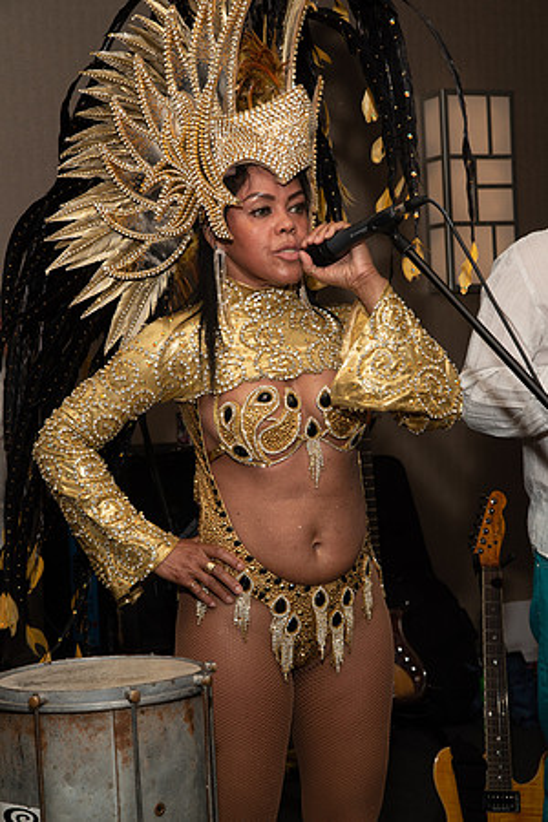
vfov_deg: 27.0
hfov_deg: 18.2
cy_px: 411
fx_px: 1712
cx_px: 274
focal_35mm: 75
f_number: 11
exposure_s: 1/125
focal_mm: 75
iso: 400
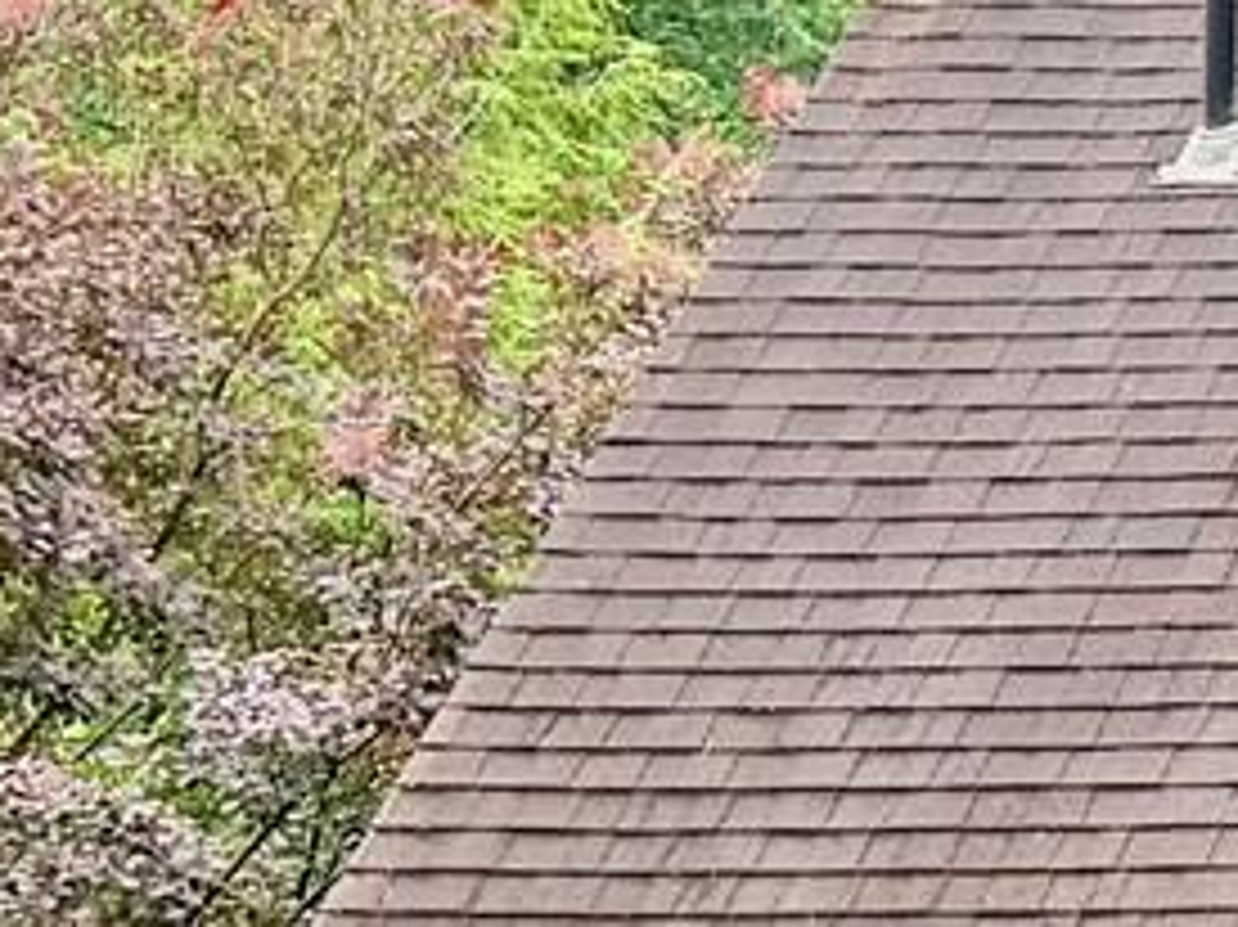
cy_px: 572
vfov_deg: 8.3
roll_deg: +0.5
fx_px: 6399
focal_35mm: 179
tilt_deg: +3.9
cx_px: 2863
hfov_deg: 9.9
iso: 100
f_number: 1.78
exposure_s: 1/671
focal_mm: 6.76
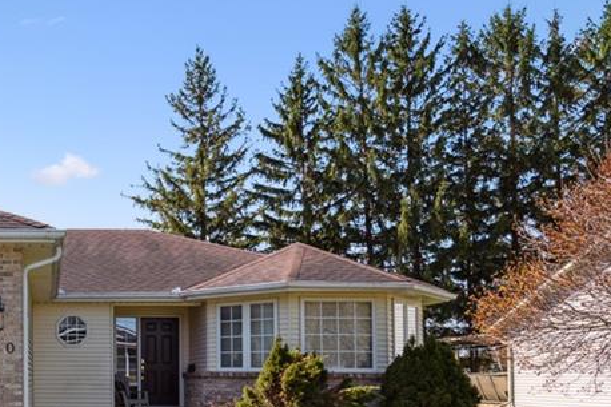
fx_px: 664
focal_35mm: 39
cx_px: 67
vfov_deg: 34.0
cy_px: 249
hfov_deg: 45.1
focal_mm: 17.5
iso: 200
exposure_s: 1/400
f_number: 7.1
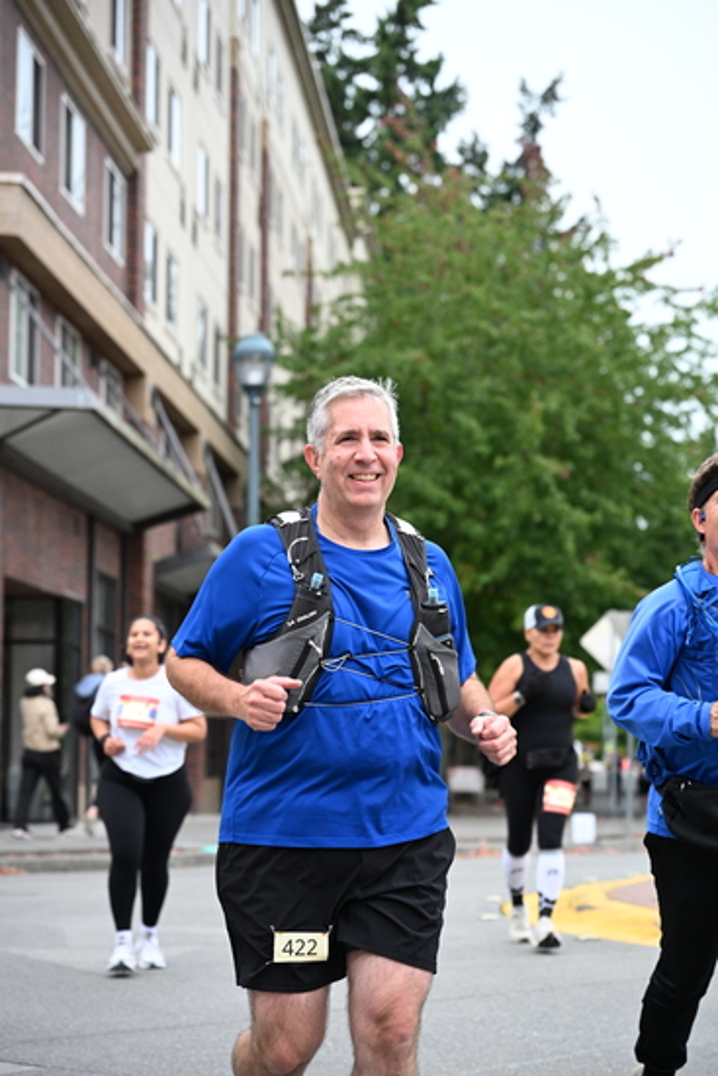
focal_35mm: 82
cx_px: 359
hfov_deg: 16.7
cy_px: 538
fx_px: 2451
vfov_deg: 24.8
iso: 1600
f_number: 4
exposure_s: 1/640
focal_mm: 82
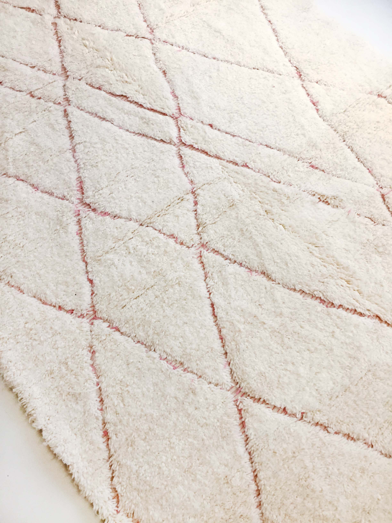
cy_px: 262
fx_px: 438
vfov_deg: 61.7
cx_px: 196
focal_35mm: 29
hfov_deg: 48.2
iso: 64
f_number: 2.2
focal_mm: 4.15
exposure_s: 1/33
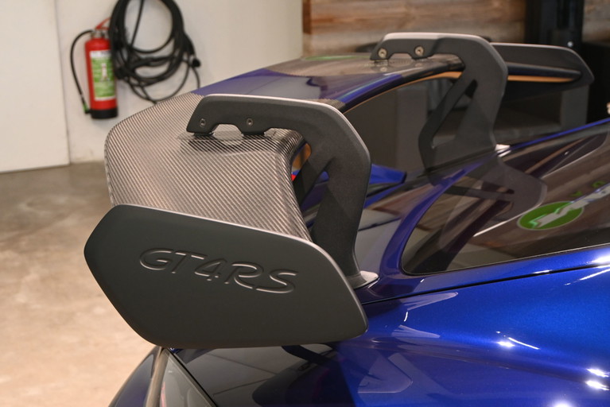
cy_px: 204
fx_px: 890
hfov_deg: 37.8
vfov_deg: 25.8
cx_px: 305
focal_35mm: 52
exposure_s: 1/60
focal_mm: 35
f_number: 5.3
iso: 1250
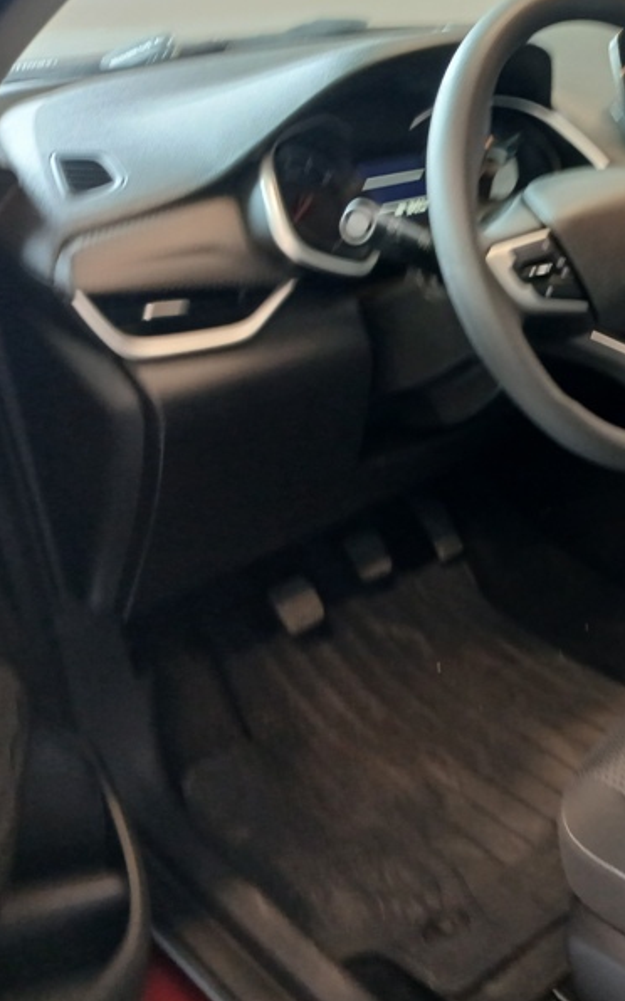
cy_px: 500
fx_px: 1009
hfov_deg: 31.3
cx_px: 652
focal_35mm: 37
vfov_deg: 52.8
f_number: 1.8
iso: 320
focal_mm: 3.98
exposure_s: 1/24
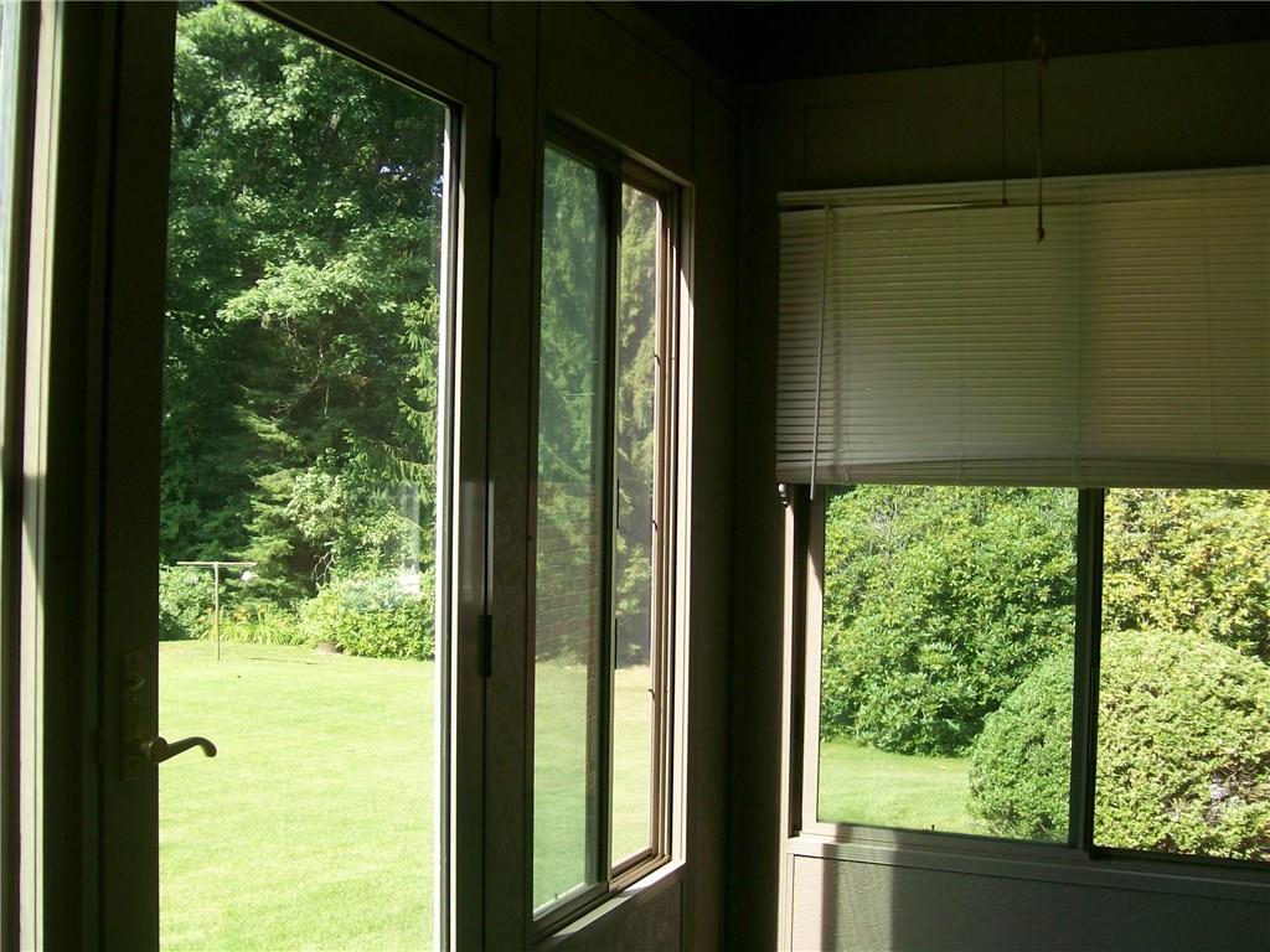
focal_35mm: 36
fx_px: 1321
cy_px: 476
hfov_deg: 51.4
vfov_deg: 39.7
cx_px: 635
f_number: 2.7
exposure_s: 1/234
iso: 80
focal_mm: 6
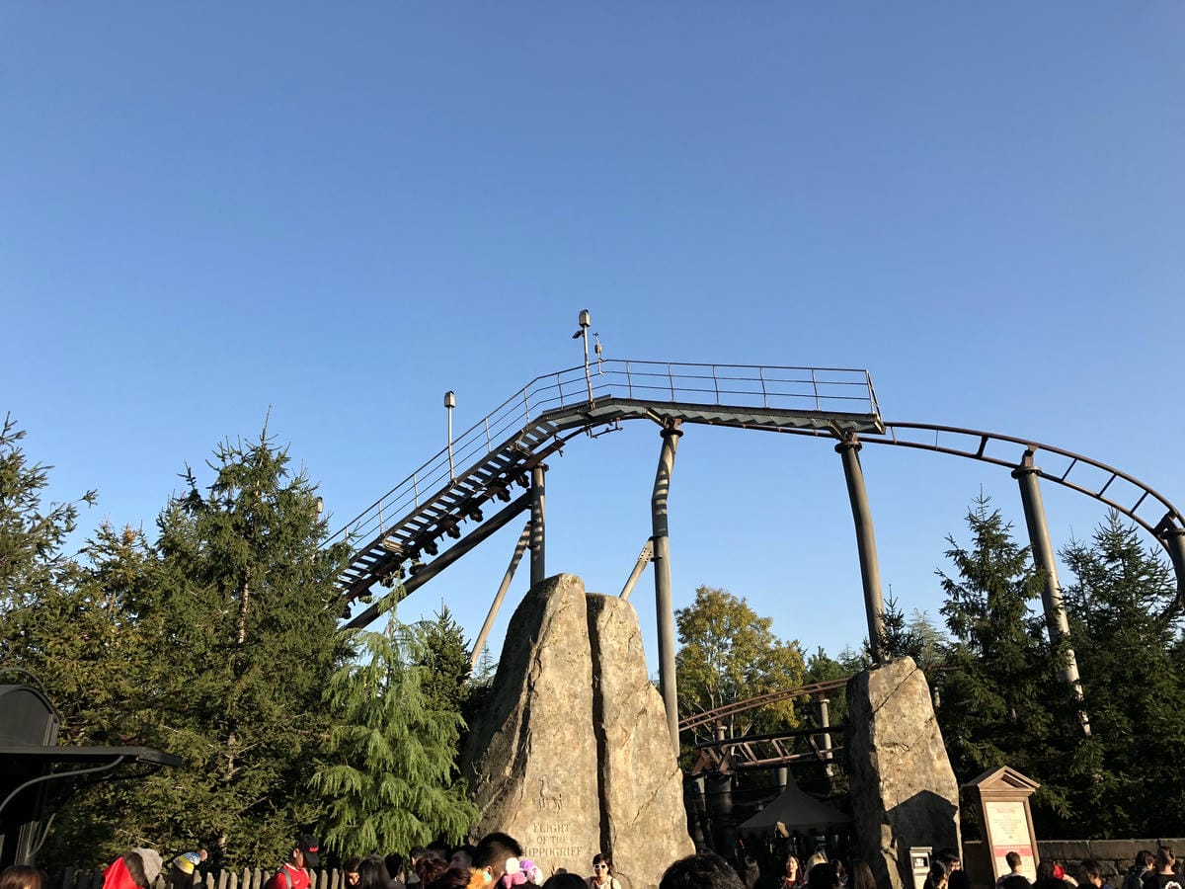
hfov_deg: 61.7
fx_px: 993
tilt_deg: +21.3
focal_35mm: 29
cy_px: 444
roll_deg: +0.3
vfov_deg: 48.2
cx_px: 592
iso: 20
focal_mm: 3.99
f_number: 1.8
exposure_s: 1/1012
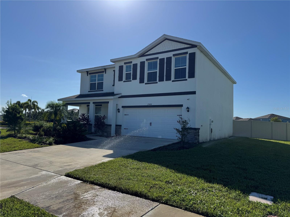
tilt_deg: +3.2
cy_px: 108
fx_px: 201
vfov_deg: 56.8
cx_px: 145
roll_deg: -1.8
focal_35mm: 24
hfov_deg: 71.6
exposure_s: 1/7937
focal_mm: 6.76
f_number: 1.78
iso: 80
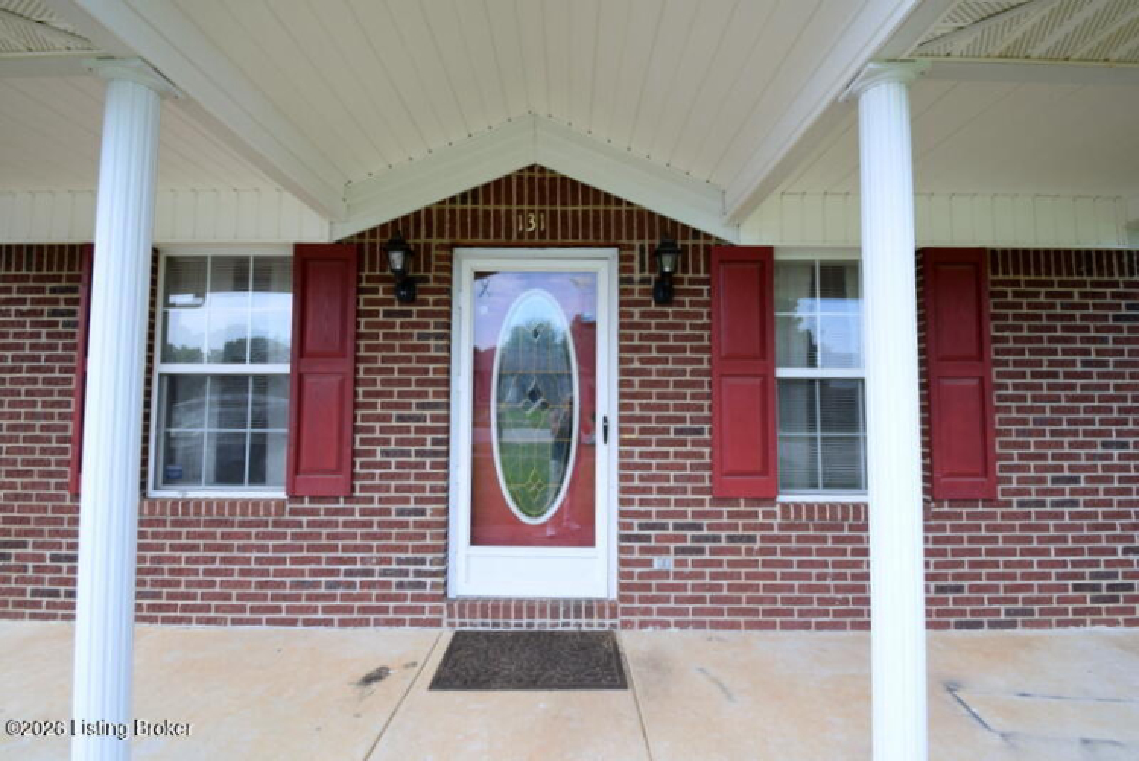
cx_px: 570
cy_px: 380
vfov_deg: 77.4
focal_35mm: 15
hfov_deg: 100.4
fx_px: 475
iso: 360
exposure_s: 1/250
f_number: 8
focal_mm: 10
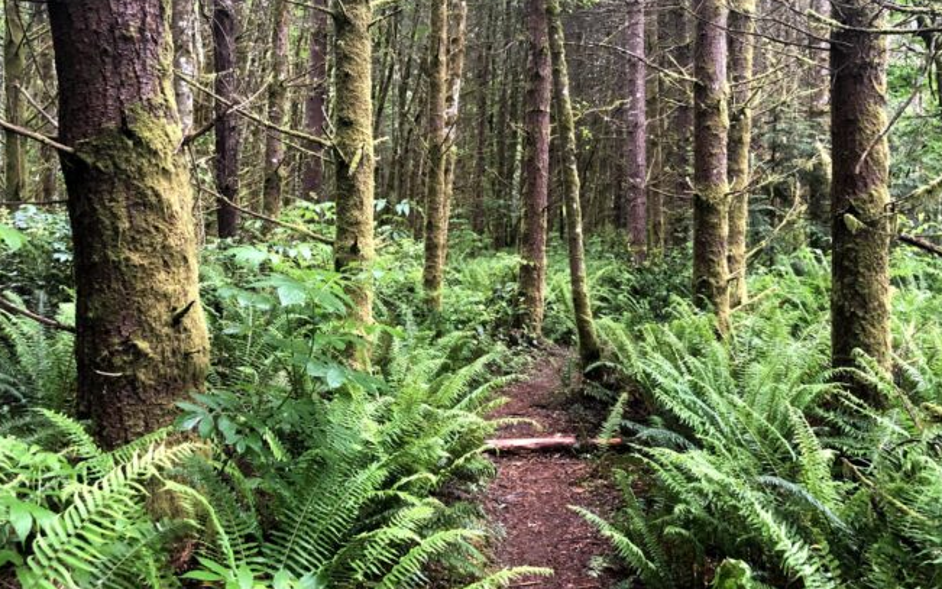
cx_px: 506
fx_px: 899
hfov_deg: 55.3
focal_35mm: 35
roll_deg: +0.3
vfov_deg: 36.3
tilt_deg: -3.0
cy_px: 288
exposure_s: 1/15
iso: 100
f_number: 1.8
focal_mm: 3.99
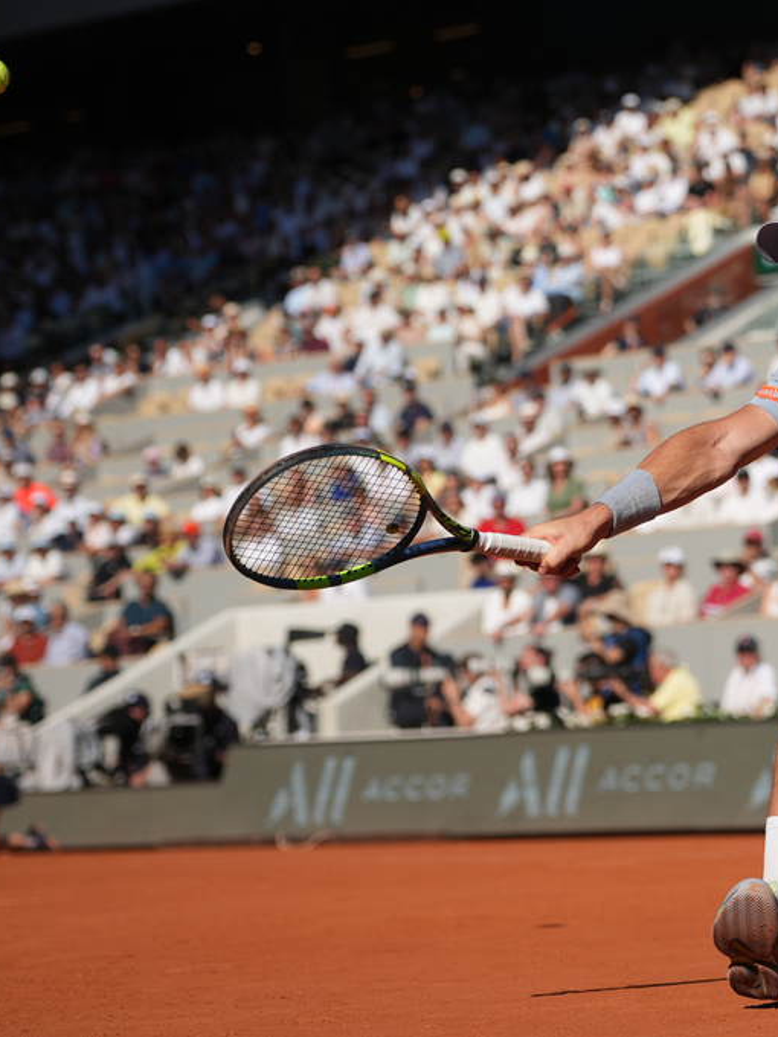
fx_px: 3776
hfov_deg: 11.7
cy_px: 518
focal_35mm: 126
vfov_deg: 15.6
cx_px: 738
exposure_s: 1/5000
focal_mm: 58
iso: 100
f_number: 2
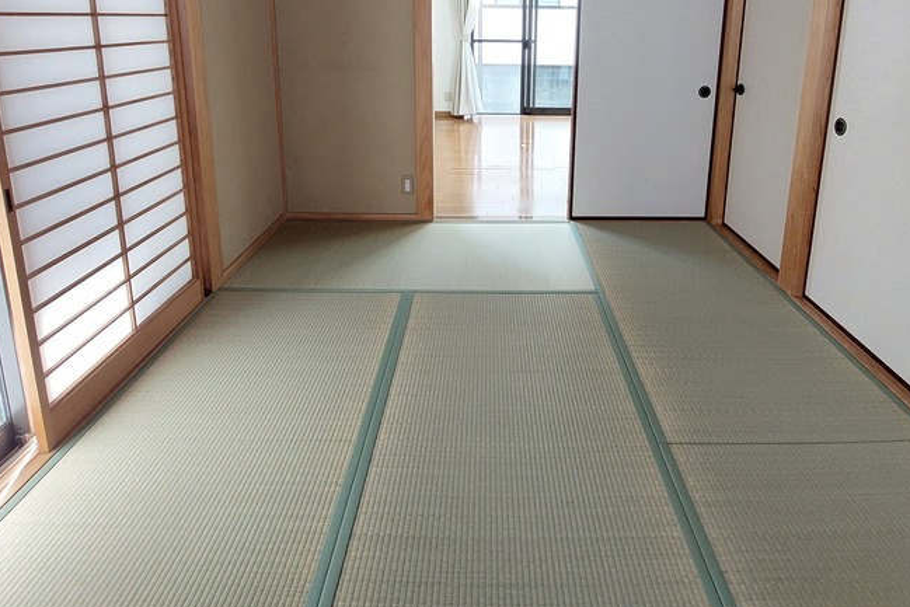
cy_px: 122
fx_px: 506
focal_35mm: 20
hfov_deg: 83.6
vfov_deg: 57.4
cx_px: 510
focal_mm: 1.74
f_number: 2.2
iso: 320
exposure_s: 1/30
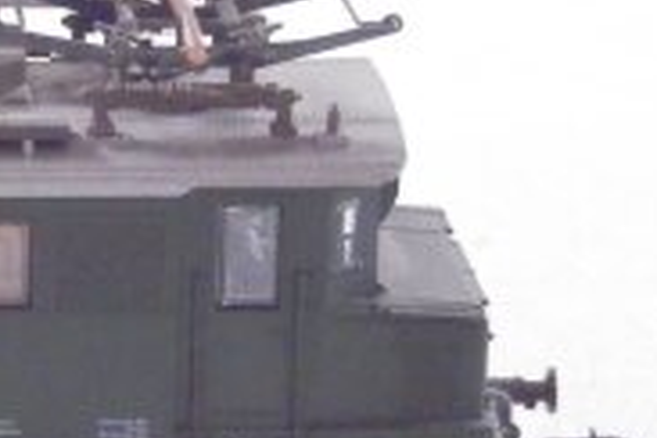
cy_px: 57
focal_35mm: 225
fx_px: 4106
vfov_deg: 6.1
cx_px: -366
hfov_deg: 8.9
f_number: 4.4
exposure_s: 1/160
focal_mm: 11.9
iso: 2500
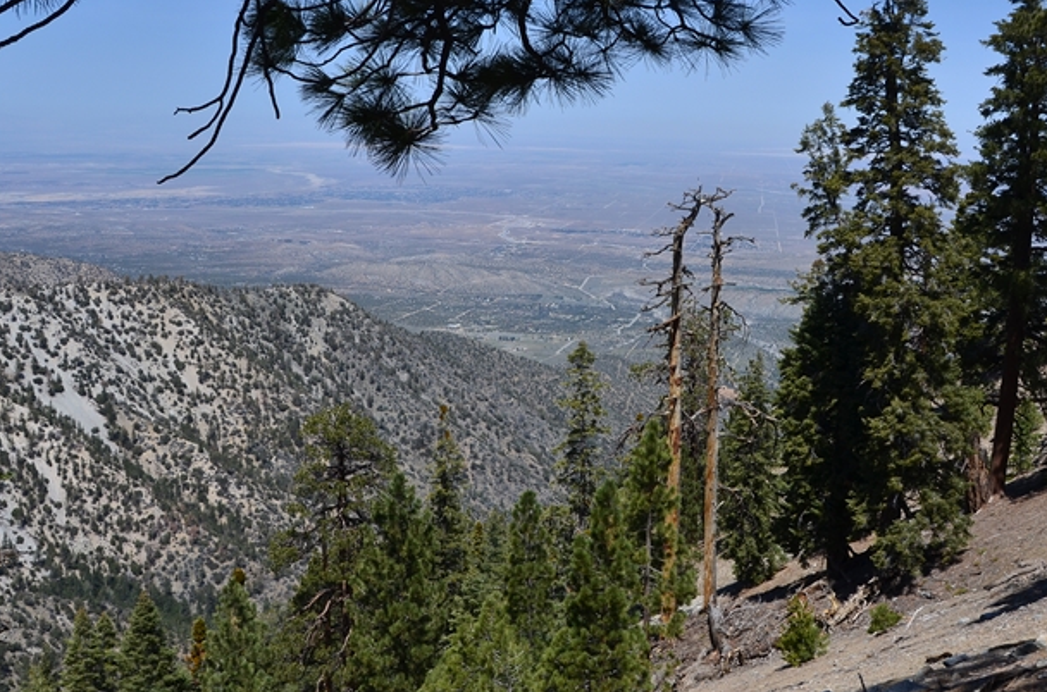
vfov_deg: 33.2
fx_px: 1160
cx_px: 615
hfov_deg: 48.3
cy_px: 300
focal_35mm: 40
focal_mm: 18
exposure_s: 1/500
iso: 160
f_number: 9
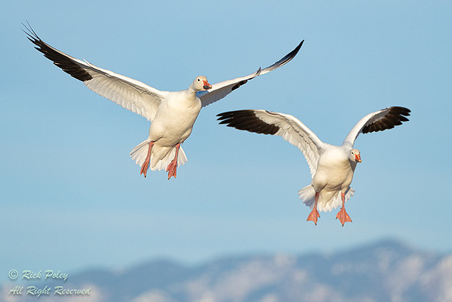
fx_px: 7535
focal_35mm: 600
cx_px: 226
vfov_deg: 2.3
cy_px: 151
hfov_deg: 3.4
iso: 800
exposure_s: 1/2500
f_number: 8
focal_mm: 400
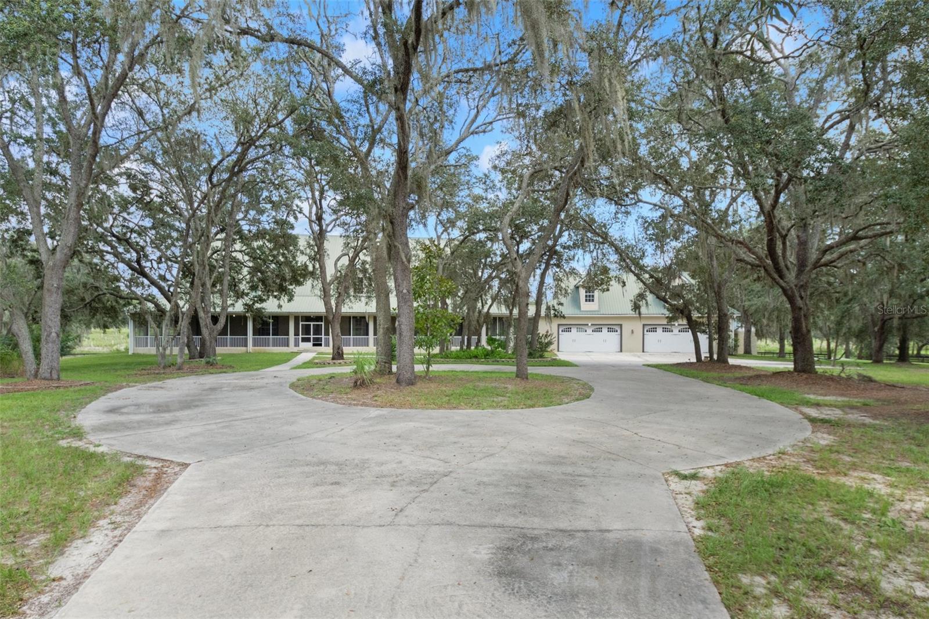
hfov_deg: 85.4
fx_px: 503
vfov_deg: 63.2
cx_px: 464
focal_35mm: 20
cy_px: 310
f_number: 8
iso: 640
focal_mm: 13
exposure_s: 1/500
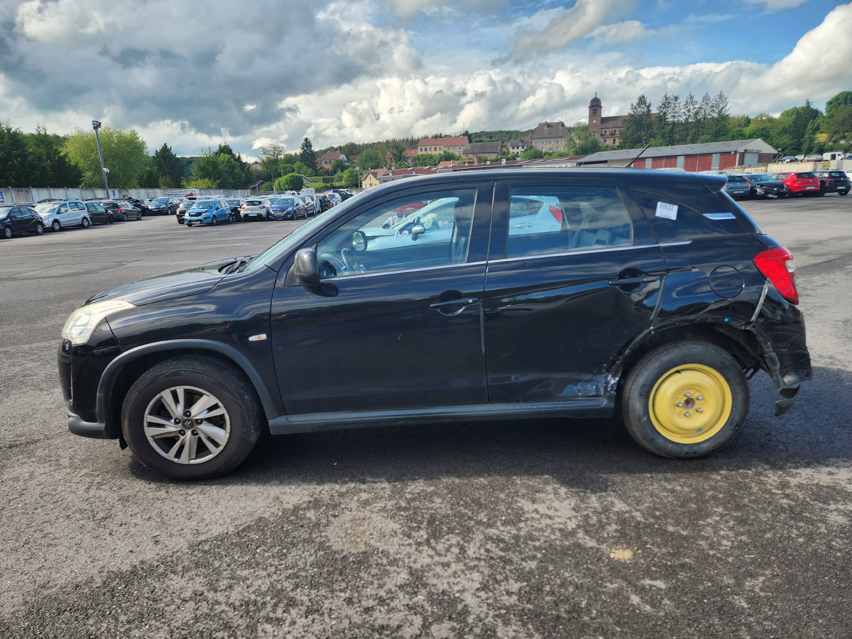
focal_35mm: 23
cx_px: 426
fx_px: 566
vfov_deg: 58.9
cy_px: 320
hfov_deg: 73.9
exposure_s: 1/714
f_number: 1.8
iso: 20
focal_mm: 5.4
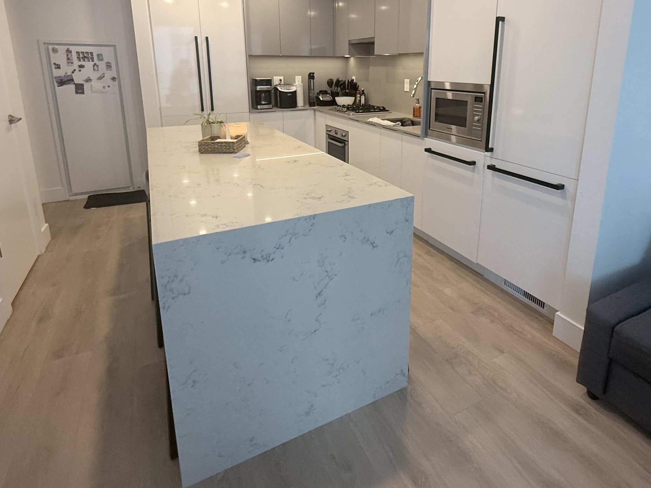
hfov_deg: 78.8
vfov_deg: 61.6
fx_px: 395
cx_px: 356
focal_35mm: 21
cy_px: 155
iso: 320
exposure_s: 1/120
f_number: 2.2
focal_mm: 2.22
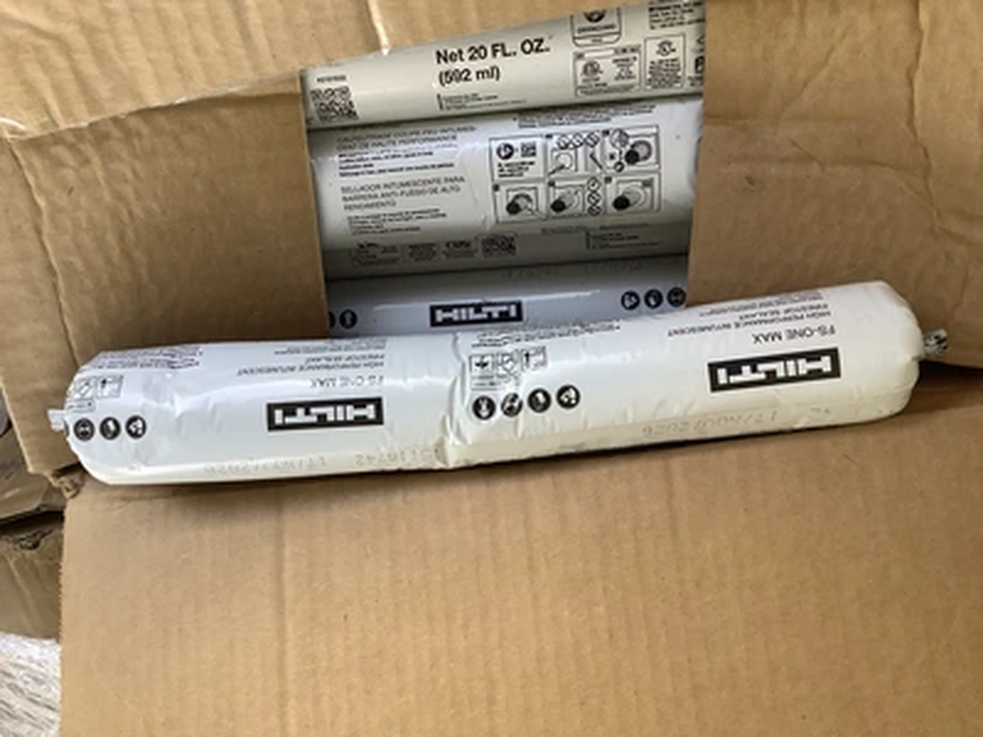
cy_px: 368
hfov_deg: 58.4
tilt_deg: -68.5
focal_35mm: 31
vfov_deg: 45.4
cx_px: 492
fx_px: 880
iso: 64
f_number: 2.4
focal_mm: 3.3
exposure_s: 1/120
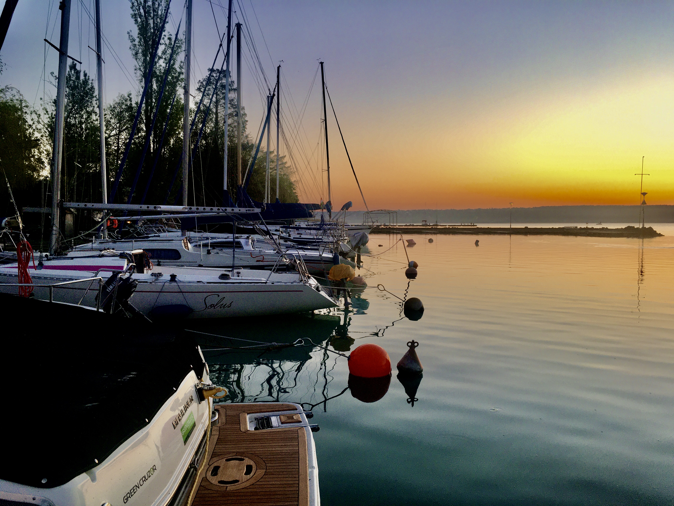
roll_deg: -0.6
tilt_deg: -4.3
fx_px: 565
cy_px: 253
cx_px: 337
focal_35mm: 29
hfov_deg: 61.7
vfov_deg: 48.2
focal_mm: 4.15
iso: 40
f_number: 2.2
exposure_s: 1/100
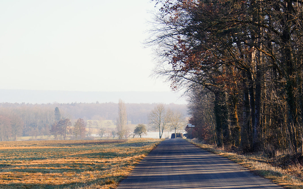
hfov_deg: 16.3
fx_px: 1055
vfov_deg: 10.2
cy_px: 149
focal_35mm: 128
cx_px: 152
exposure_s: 1/640
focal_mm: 55
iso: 400
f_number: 6.3
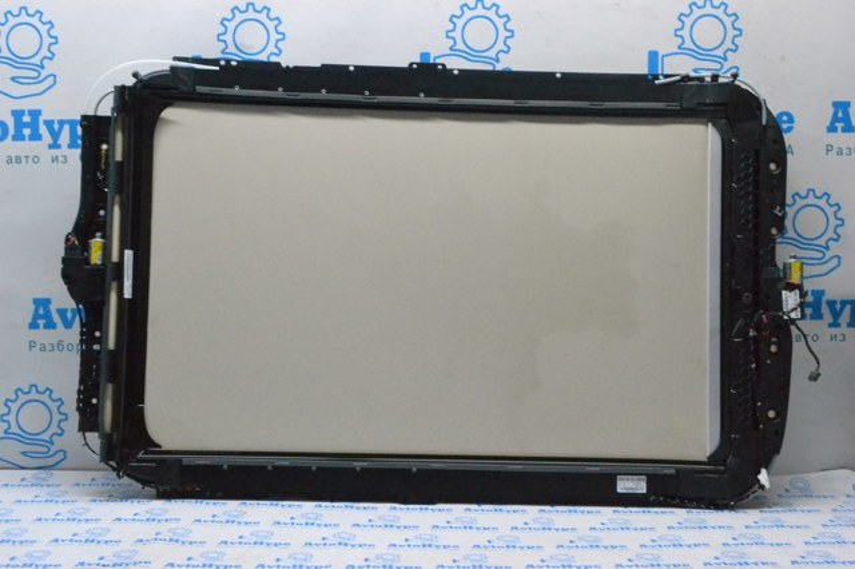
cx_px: 428
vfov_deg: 29.8
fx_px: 1068
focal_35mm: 45
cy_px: 284
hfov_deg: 43.6
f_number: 13
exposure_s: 1/100
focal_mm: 30
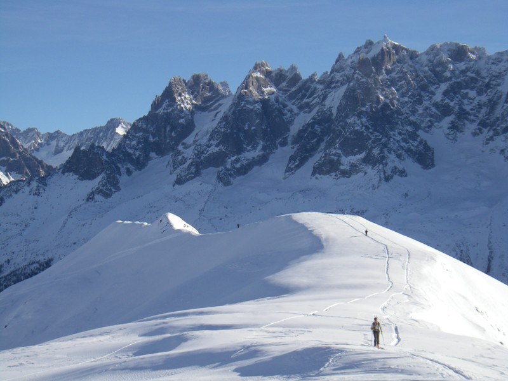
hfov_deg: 27.0
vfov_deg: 20.4
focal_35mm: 72
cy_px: 190
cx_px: 254
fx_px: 1057
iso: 64
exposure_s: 1/250
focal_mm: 11.9
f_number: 7.6
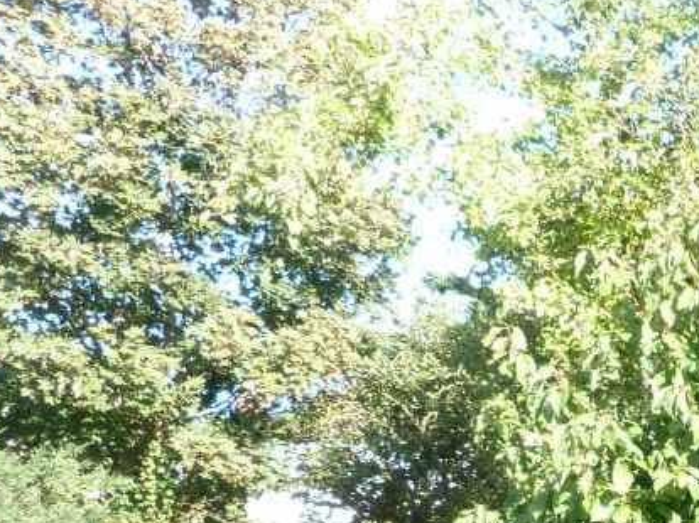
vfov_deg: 16.0
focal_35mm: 87
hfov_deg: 19.3
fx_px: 1756
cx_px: 1086
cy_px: 687
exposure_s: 1/60
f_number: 4.5
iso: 80
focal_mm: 4.5
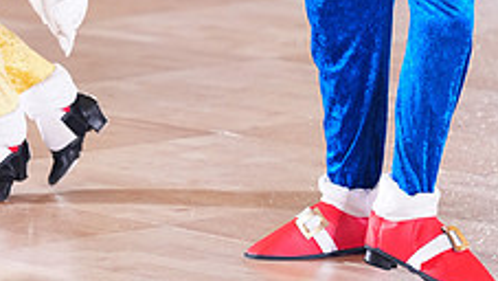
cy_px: -182
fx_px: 5417
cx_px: 242
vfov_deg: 3.0
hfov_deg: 5.3
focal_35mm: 410
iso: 2500
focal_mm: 153
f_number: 2.8
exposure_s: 1/500
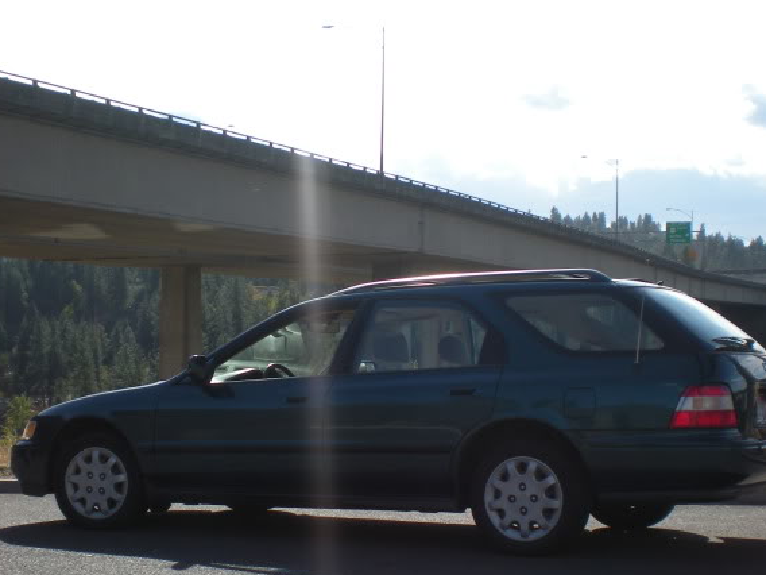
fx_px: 1372
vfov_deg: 23.5
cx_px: 418
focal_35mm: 62
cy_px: 381
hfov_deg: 31.2
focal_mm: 7.4
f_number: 4.9
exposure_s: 1/392
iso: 64
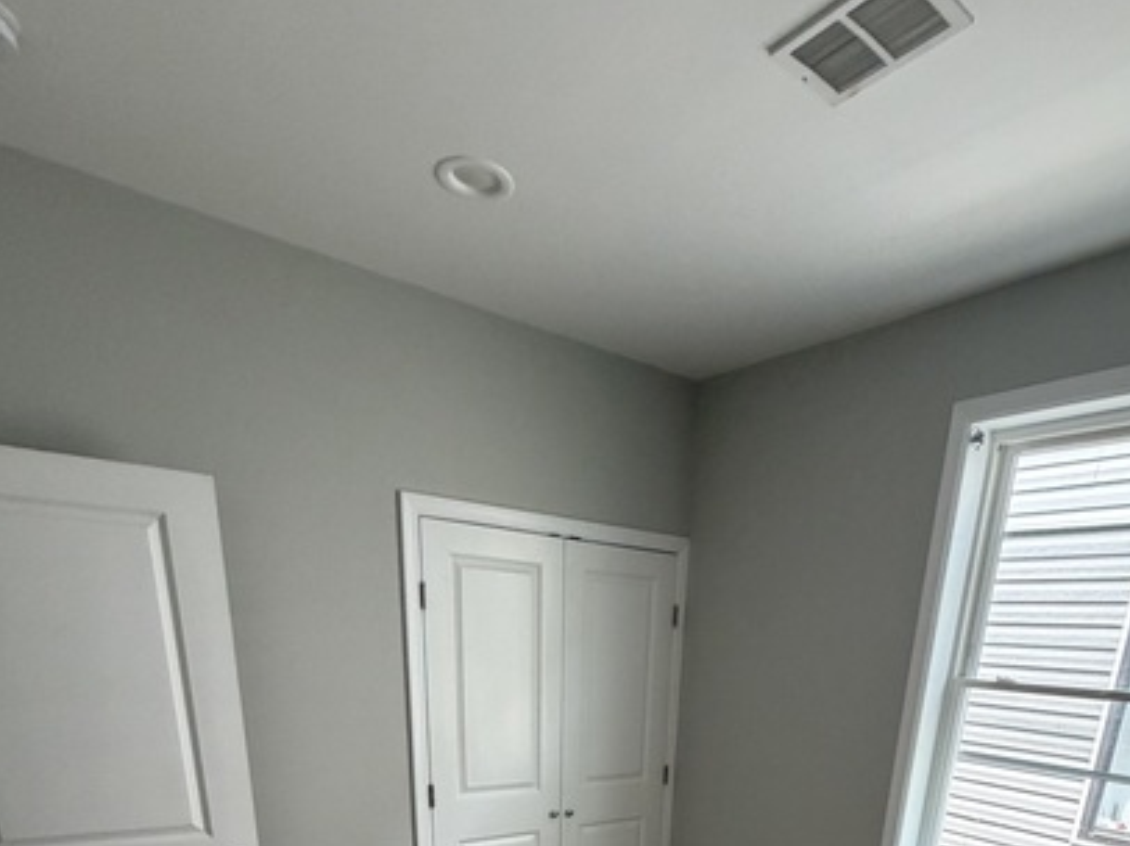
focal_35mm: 23
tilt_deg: -18.7
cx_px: 651
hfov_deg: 73.5
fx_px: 750
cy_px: 895
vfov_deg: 46.3
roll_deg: -3.5
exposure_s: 1/121
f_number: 2.2
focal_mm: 2.22
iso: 250
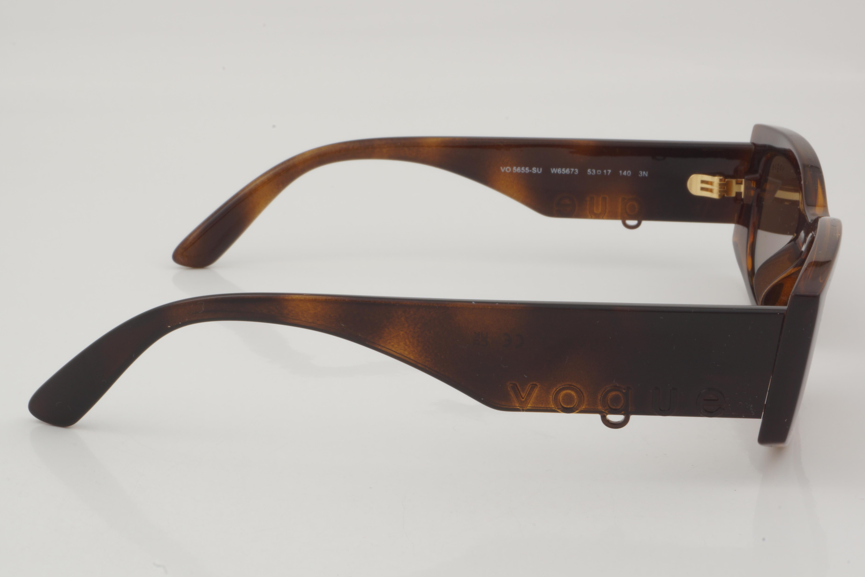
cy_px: 288
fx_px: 1982
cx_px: 432
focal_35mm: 82
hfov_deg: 24.6
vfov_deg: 16.6
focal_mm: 55
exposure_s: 1/3
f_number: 32
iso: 100
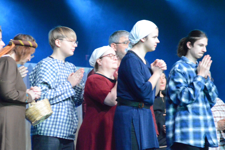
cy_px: 75
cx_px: 112
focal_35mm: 225
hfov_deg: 9.2
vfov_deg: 6.1
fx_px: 1405
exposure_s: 1/160
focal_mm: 150
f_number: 5.6
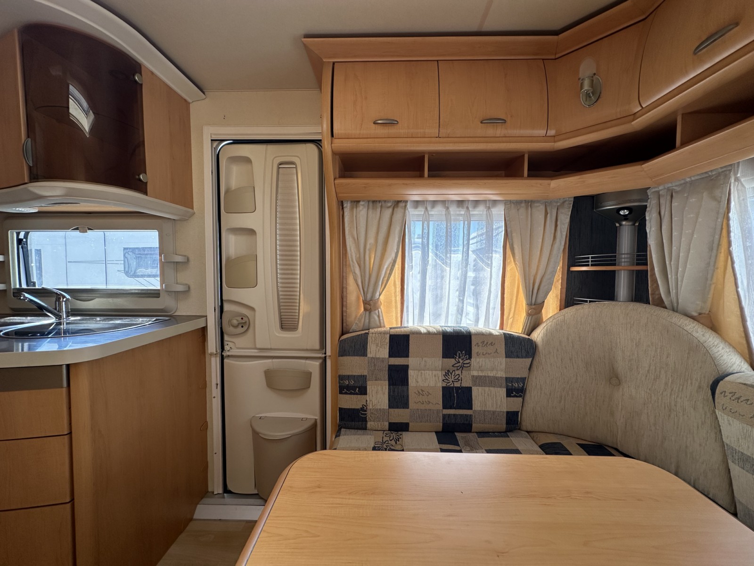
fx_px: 305
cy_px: 283
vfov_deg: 85.7
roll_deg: +0.7
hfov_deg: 102.1
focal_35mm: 14
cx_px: 377
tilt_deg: -1.8
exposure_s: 1/240
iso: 40
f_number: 2.2
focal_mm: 2.22
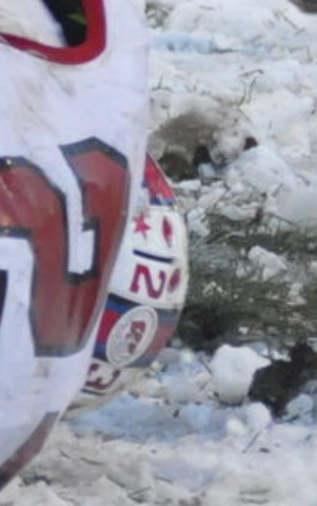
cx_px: -71
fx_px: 12590
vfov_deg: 2.3
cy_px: -432
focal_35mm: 912
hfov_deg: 1.4
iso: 1600
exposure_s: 1/500
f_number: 4.2
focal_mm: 75
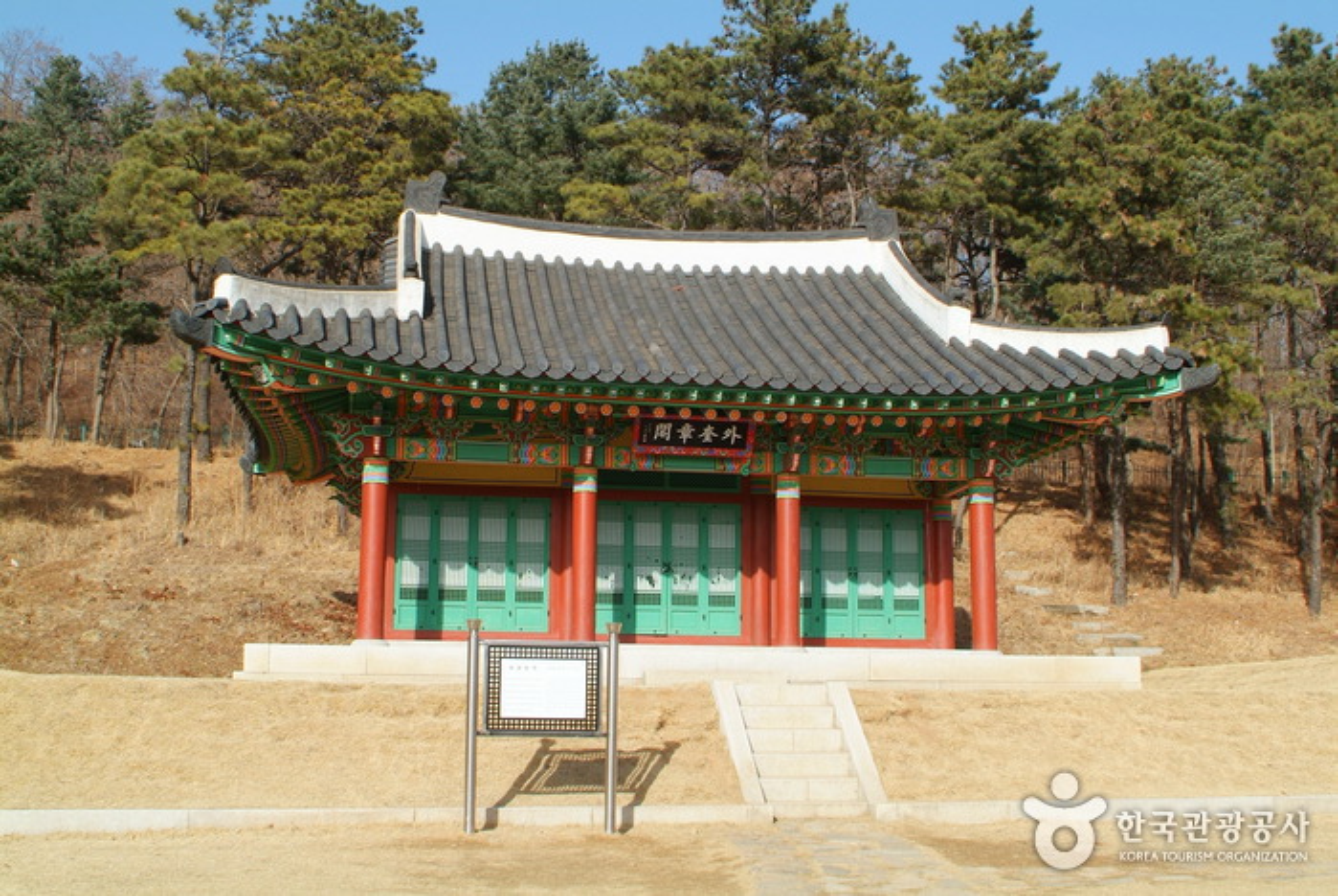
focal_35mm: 42
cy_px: 448
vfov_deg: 32.0
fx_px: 1563
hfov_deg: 46.3
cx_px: 669
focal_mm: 28
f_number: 9.5
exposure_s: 1/350
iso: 400
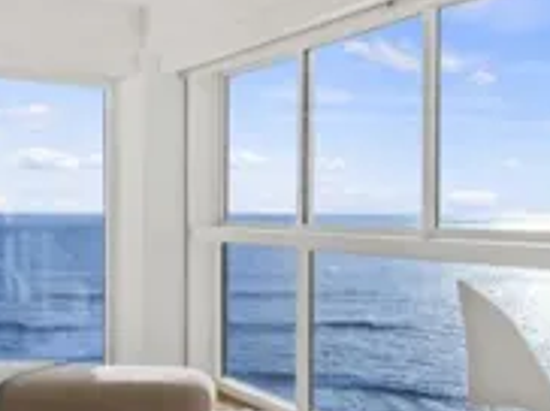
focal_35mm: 45
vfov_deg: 32.1
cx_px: 352
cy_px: 227
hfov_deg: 41.7
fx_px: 714
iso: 500
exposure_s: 1/640
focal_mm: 21
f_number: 8
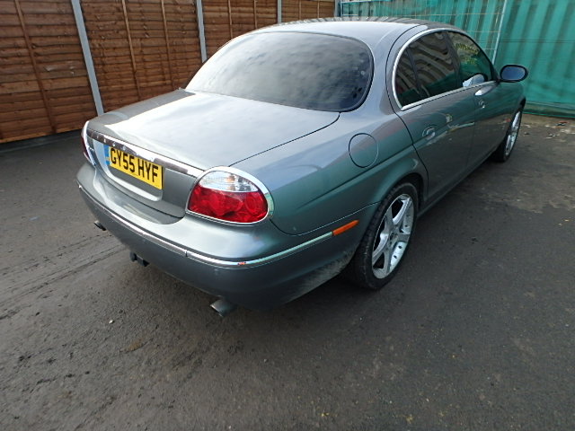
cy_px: 216
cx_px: 288
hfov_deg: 79.0
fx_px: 349
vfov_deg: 63.4
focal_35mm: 21
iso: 200
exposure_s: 1/250
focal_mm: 3.7
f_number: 3.5
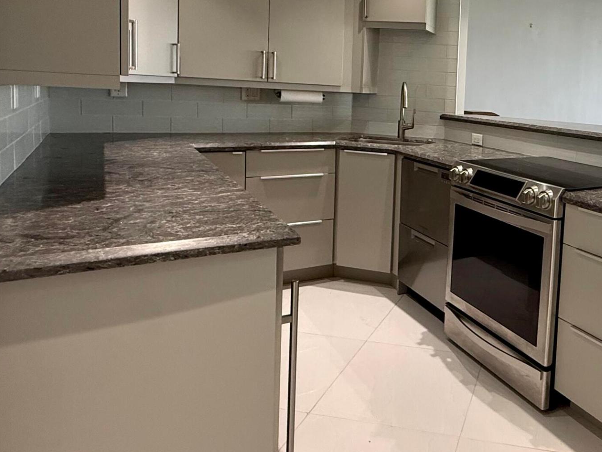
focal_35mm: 30
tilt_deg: -4.3
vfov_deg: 45.8
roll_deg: -2.3
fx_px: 522
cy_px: 138
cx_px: 482
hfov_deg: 55.7
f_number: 2.2
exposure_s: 1/120
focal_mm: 2.22
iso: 200
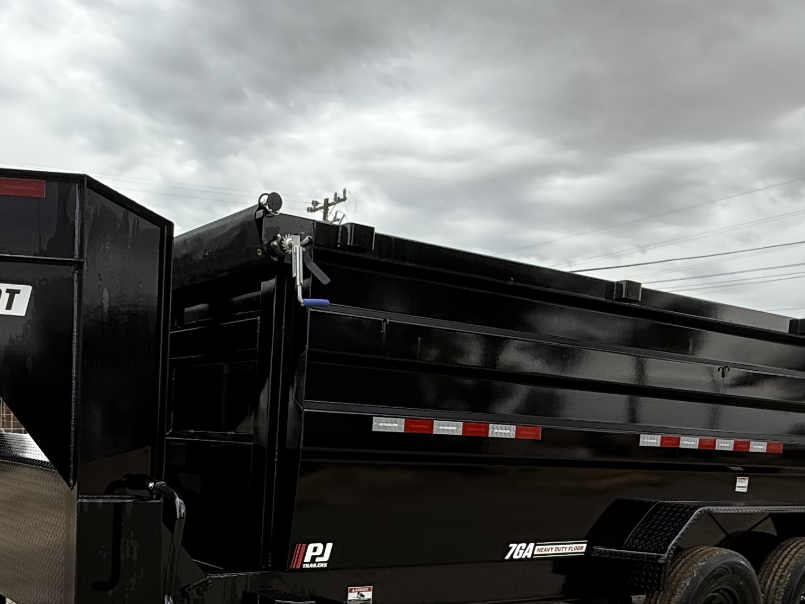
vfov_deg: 35.3
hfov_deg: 47.6
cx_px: 224
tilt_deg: -8.4
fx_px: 884
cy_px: 556
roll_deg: -2.3
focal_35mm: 38
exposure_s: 1/273
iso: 64
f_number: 2.2
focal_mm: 2.22
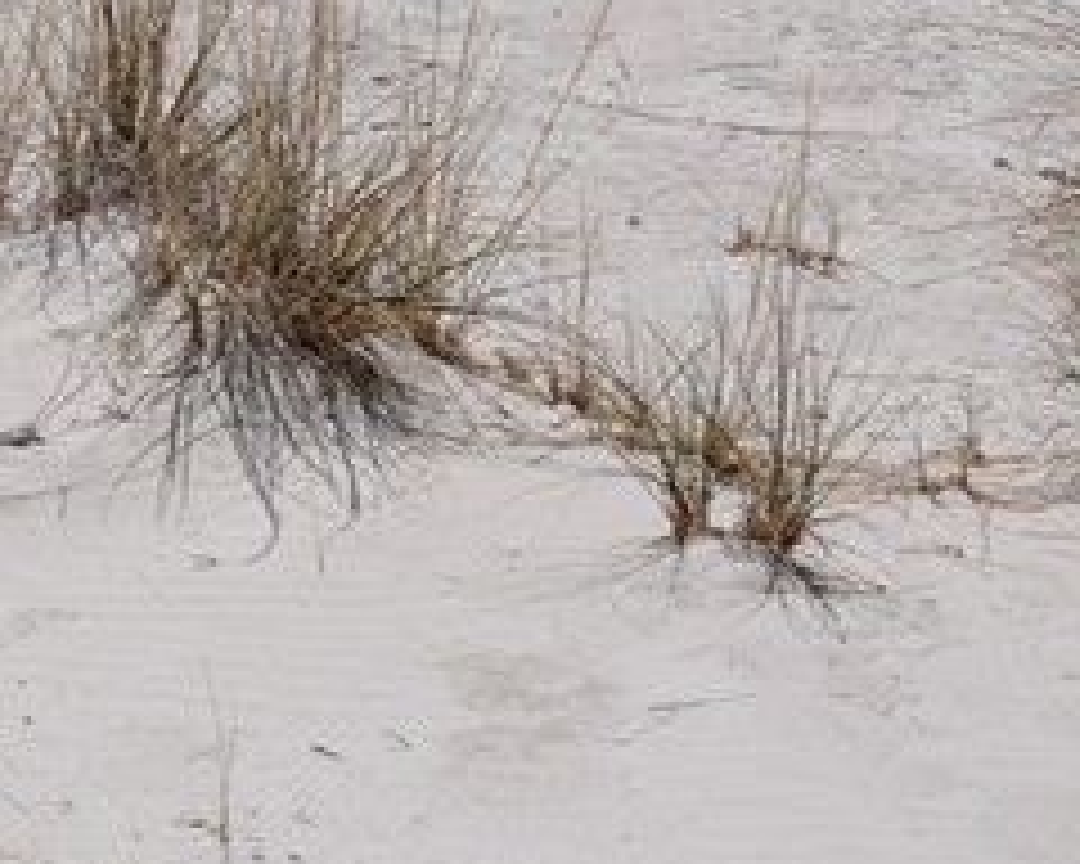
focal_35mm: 282
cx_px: -1584
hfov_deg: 6.5
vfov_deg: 5.4
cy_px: -387
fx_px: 9014
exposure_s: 1/100
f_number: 20
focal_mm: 36
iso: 50
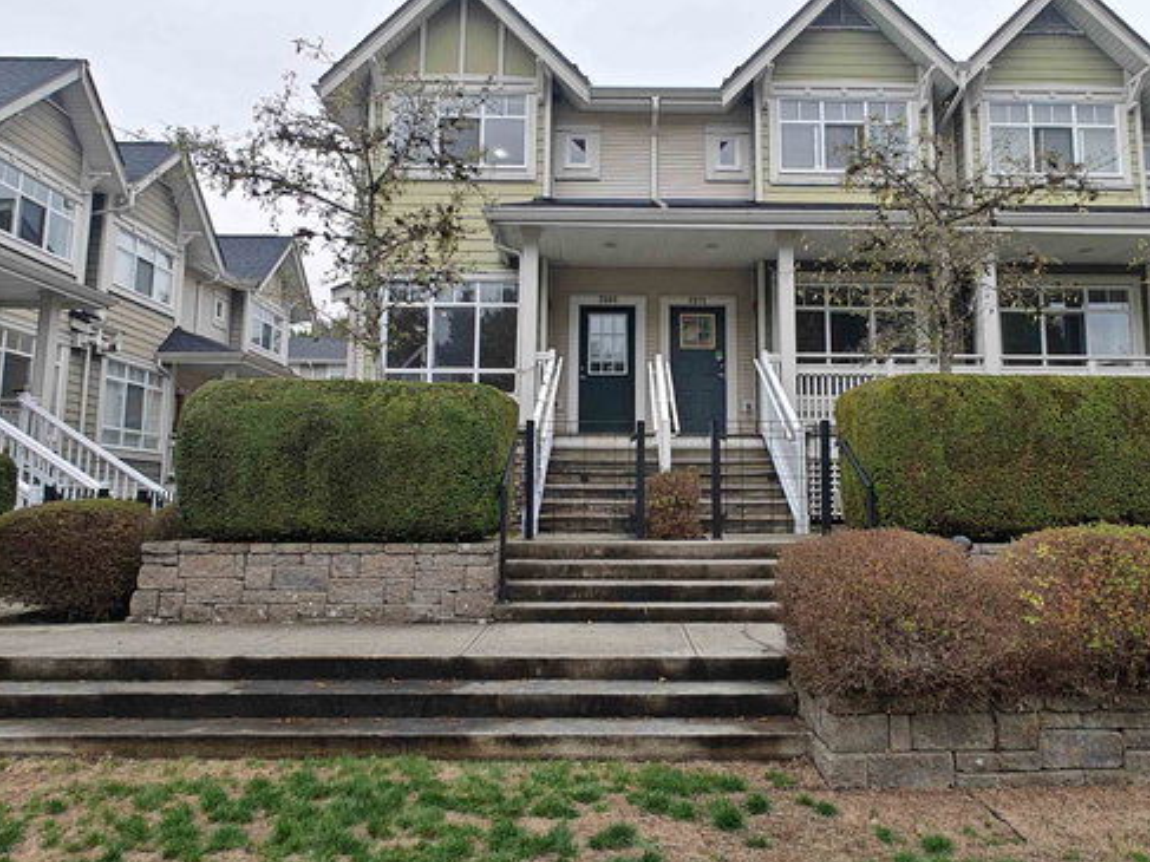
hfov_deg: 73.7
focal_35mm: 23
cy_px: 399
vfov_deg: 58.8
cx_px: 635
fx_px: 764
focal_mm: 2.59
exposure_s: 1/632
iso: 64
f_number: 2.2
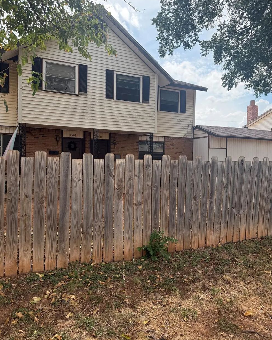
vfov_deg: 66.0
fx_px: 262
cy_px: 164
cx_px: 131
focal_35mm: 26
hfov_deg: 54.9
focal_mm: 6.76
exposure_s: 1/3021
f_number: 1.78
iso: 100
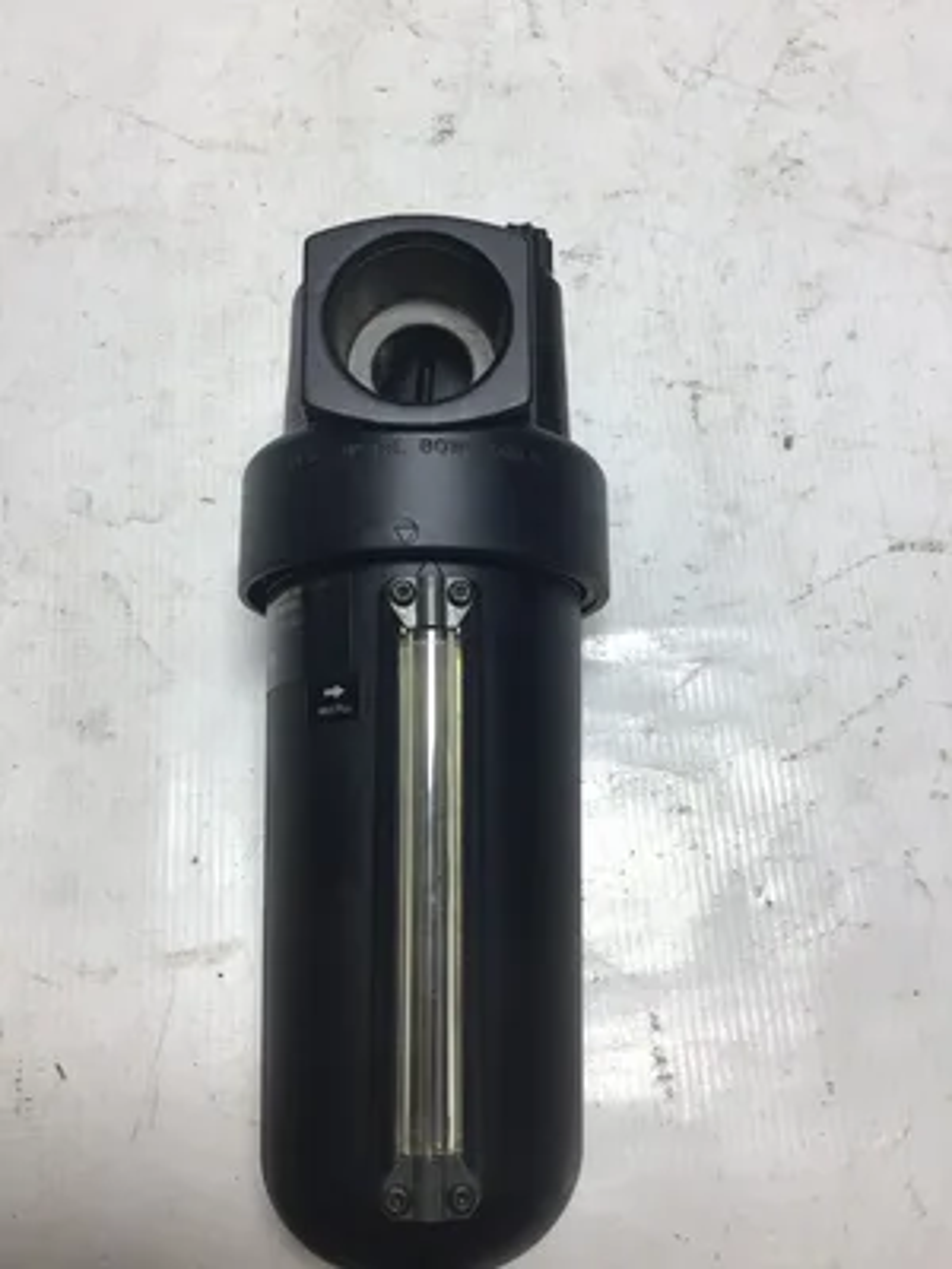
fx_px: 1137
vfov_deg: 58.4
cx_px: 476
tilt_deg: -71.9
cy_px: 634
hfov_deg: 45.4
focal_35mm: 31
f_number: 2.4
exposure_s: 1/120
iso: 25
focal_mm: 3.3
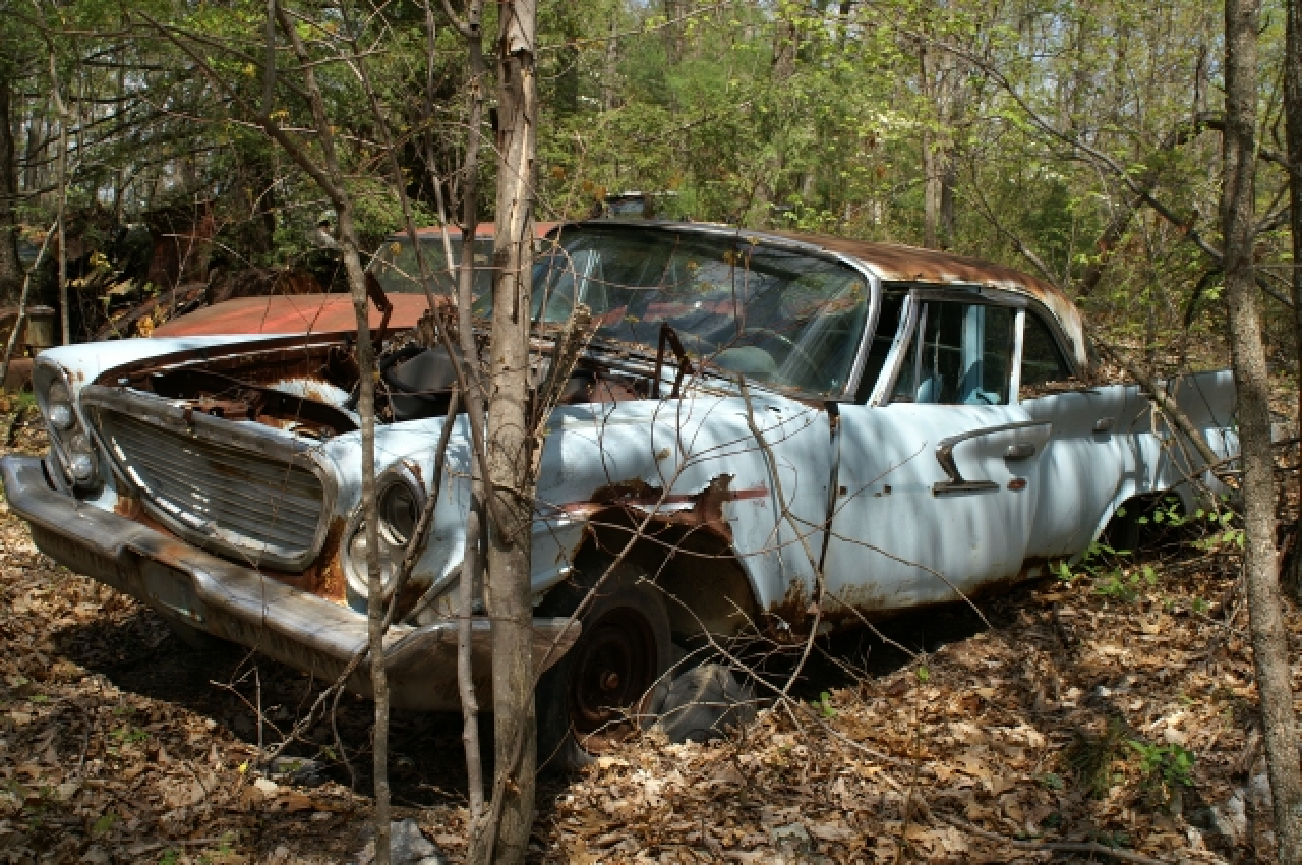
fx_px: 1517
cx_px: 651
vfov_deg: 31.8
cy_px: 432
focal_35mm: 42
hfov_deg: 46.5
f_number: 9
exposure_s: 1/160
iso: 125
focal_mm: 28
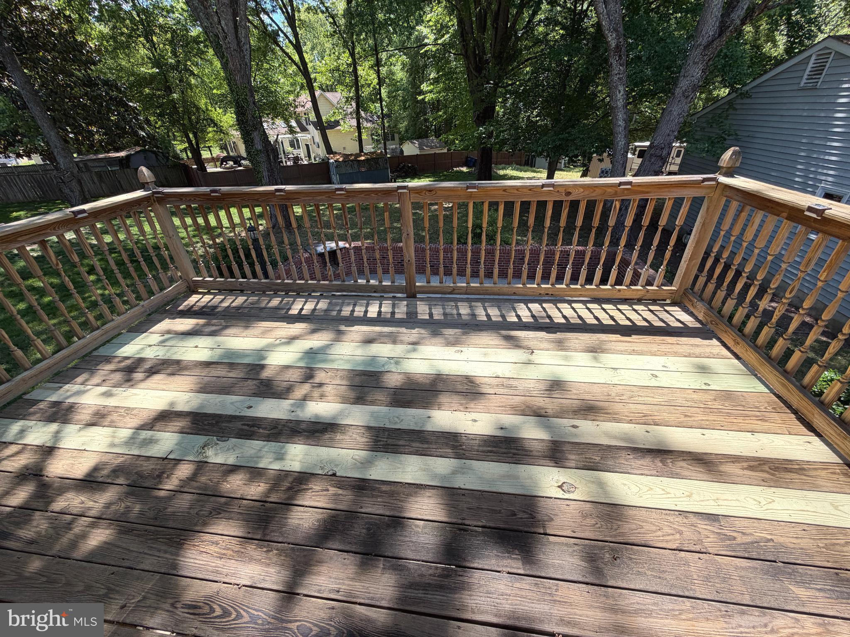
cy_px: 318
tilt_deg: -31.6
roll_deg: +4.1
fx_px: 344
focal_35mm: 14
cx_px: 425
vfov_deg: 85.7
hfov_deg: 102.1
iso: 50
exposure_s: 1/502
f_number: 2.2
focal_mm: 2.22
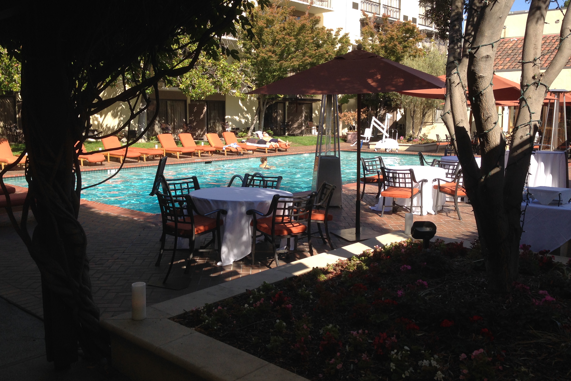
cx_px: 282
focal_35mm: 35
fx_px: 555
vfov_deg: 37.8
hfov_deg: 54.4
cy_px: 178
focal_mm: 4.12
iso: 50
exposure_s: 1/775
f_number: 2.4
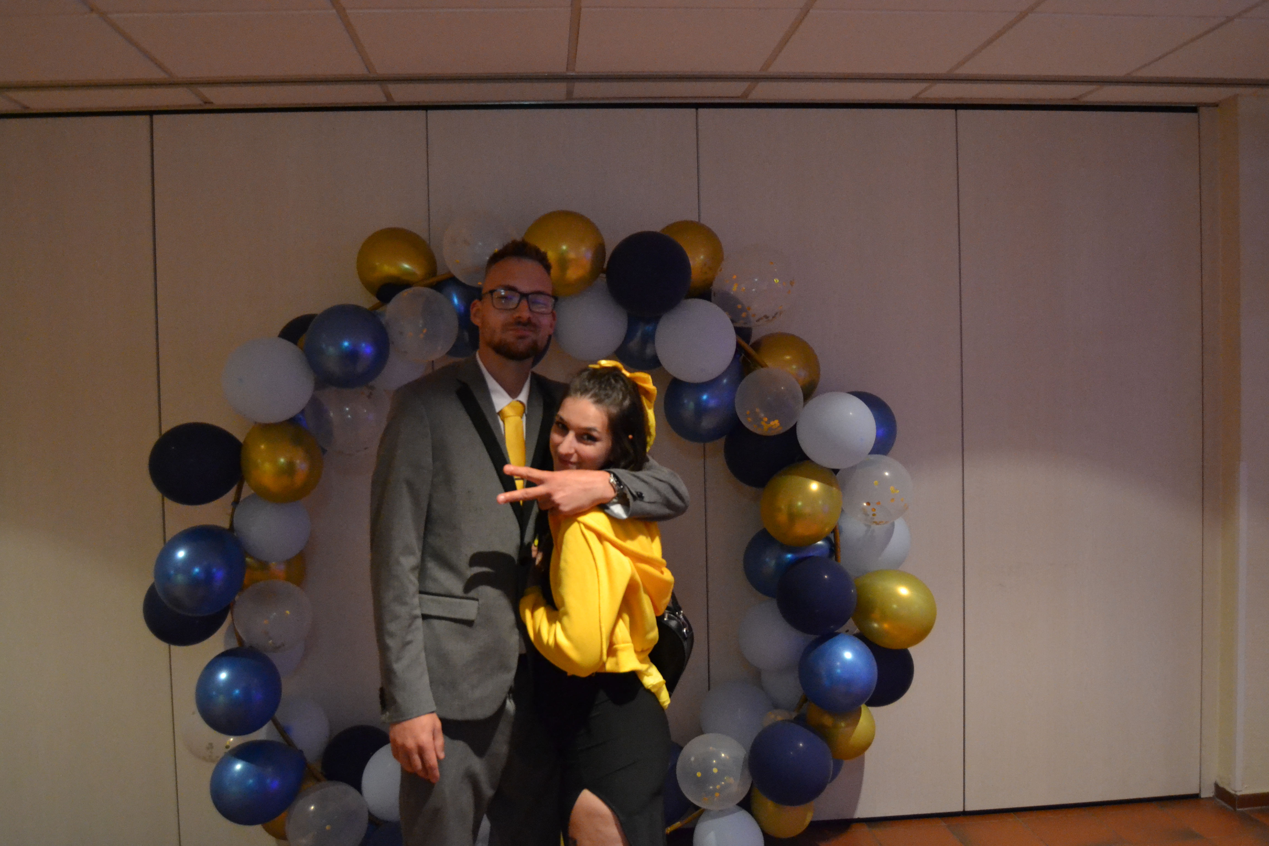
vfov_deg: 43.6
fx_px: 1057
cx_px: 634
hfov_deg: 61.9
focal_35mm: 30
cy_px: 423
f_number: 3.5
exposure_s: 1/60
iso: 3200
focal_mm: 20
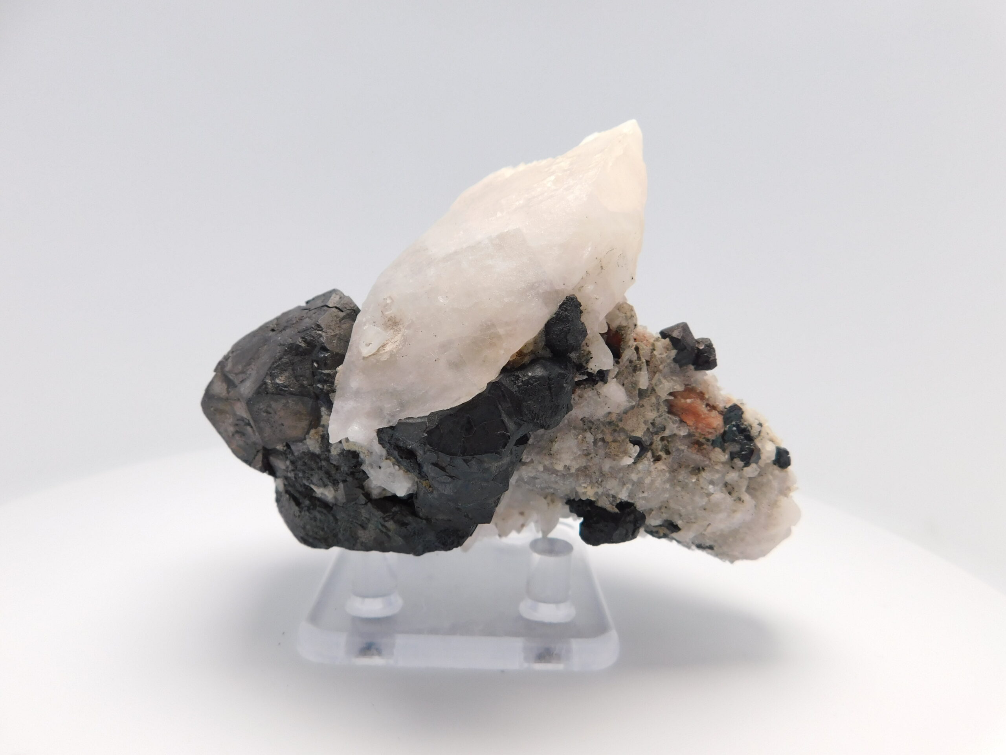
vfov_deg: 58.9
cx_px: 503
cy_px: 378
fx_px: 668
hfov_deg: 73.9
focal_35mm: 23
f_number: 3
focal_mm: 4
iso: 125
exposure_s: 1/250
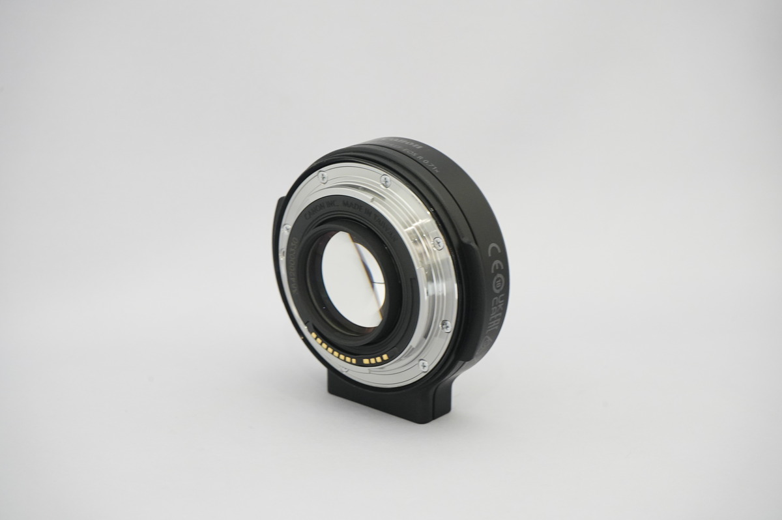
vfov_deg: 19.7
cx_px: 391
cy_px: 260
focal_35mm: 69
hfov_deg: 29.3
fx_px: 1498
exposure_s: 1/30
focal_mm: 69
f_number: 11
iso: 3200
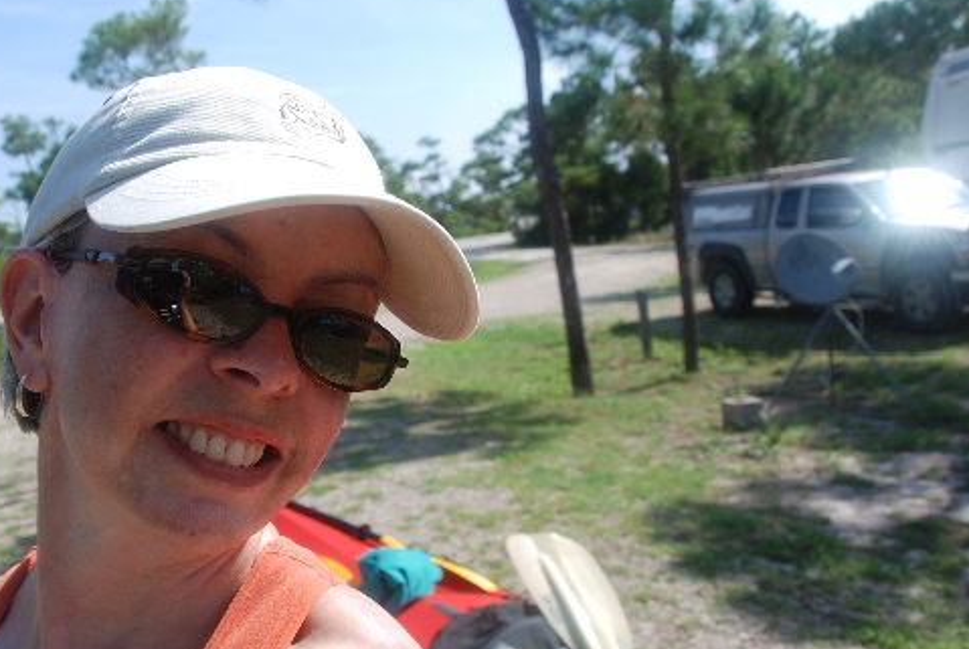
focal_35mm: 36
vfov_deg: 36.9
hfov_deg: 52.1
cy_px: 370
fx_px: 970
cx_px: 327
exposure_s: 1/200
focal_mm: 18
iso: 100
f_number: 7.1
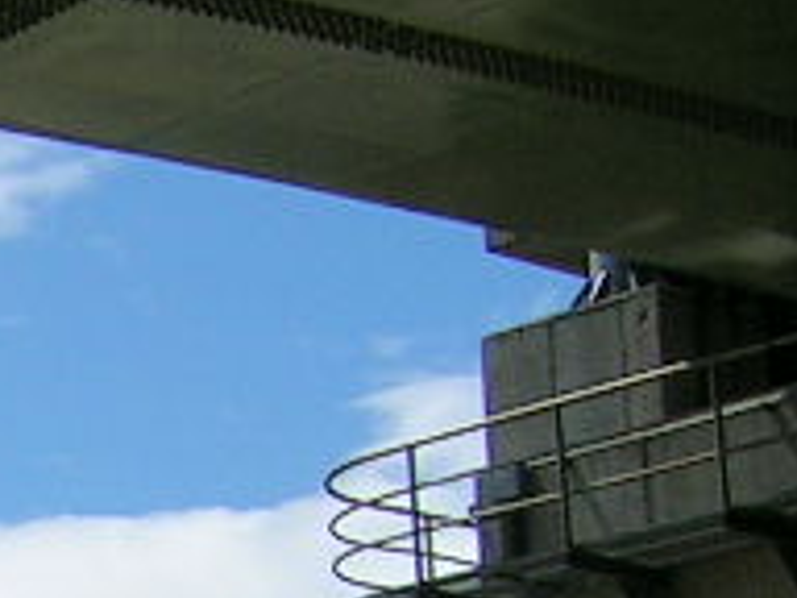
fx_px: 4305
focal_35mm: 187
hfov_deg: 9.4
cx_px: -1112
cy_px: 1445
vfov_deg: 7.4
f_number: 4.8
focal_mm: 5.4
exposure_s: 1/859
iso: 50
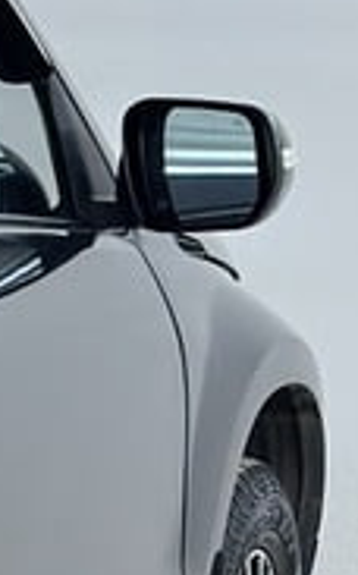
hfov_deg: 4.9
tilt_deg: -8.3
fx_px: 3912
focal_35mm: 250
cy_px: 548
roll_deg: -0.9
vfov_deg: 8.4
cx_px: -870
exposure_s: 1/100
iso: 100
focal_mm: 6.86
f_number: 1.78
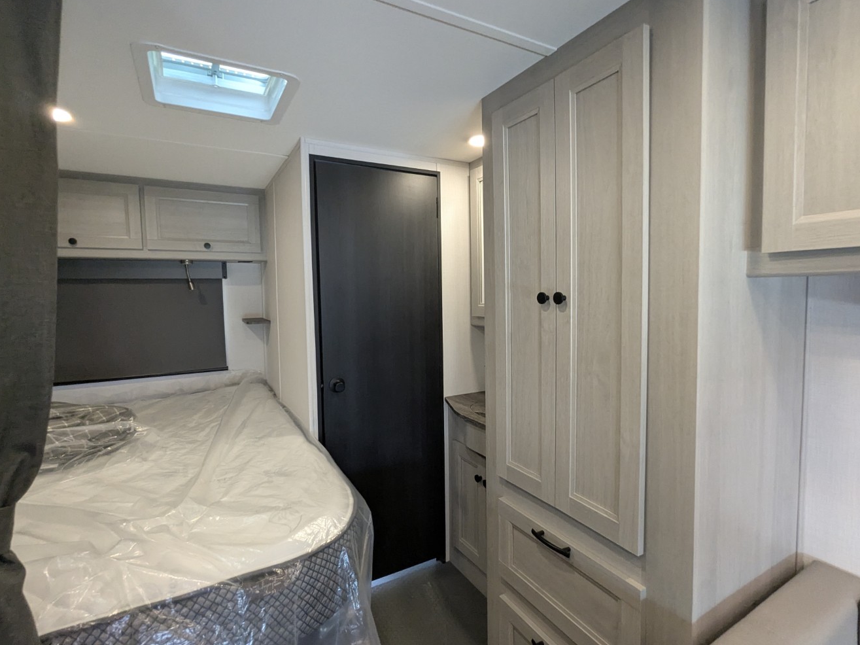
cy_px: 319
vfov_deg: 74.7
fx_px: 422
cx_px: 439
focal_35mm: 17
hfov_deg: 91.0
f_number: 2.2
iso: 324
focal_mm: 2.35
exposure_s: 1/77
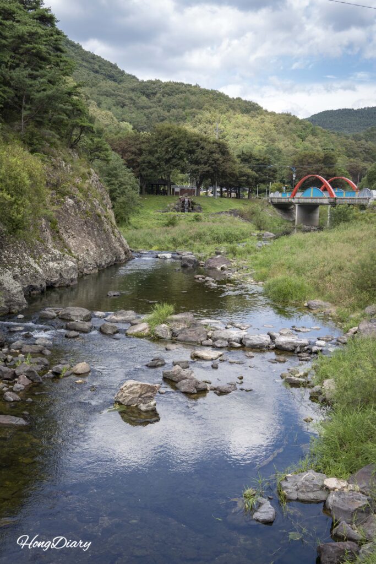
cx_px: 188
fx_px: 595
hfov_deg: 35.1
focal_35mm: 38
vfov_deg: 50.7
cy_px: 282
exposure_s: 1/80
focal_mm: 38
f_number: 7.1
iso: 100
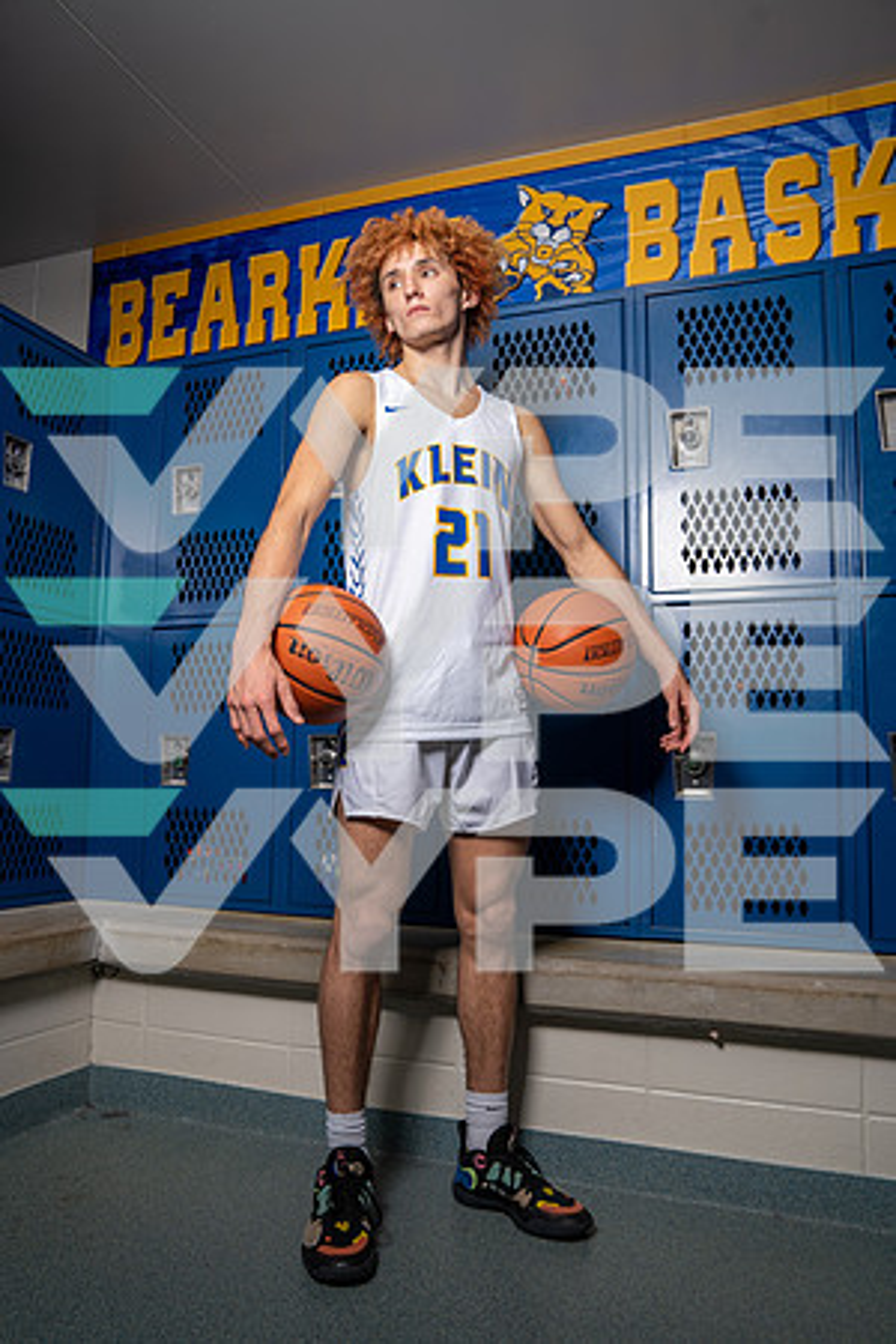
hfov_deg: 47.9
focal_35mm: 27
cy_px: 672
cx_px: 448
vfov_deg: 67.4
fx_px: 1008
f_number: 5.6
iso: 320
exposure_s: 1/200
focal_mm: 27
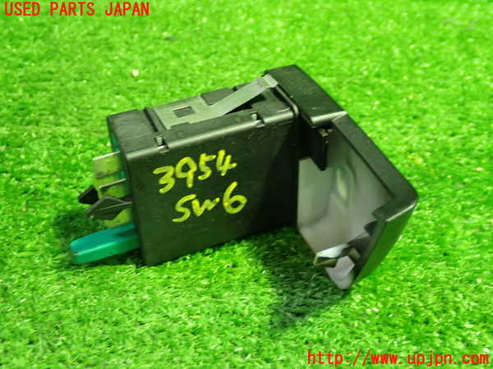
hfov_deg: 42.9
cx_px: 246
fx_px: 627
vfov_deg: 32.9
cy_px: 184
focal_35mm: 44
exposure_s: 1/30
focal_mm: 7.84
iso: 800
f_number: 2.9
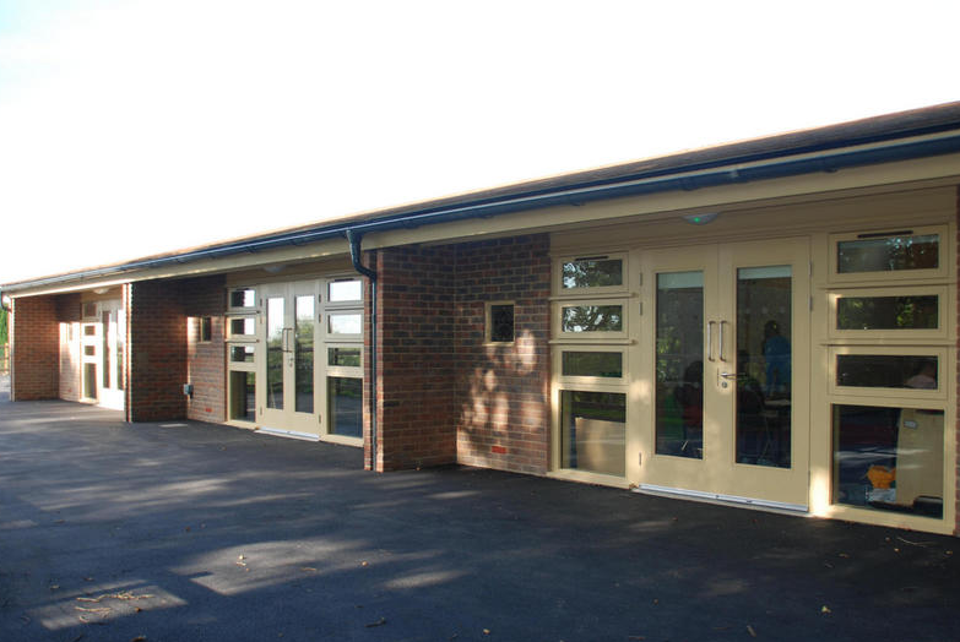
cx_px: 525
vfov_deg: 43.7
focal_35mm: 30
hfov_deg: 61.8
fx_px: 801
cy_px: 337
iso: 100
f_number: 3.5
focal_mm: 18
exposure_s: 1/125
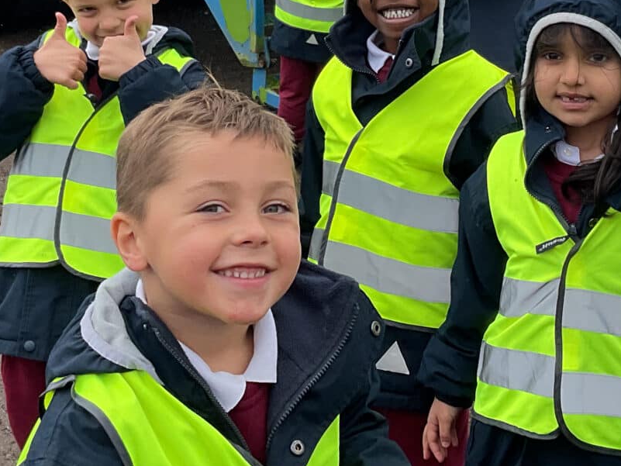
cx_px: 391
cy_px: 44
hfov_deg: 25.6
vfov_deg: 19.0
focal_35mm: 76
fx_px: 1364
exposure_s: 1/700
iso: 16
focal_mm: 3
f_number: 1.8
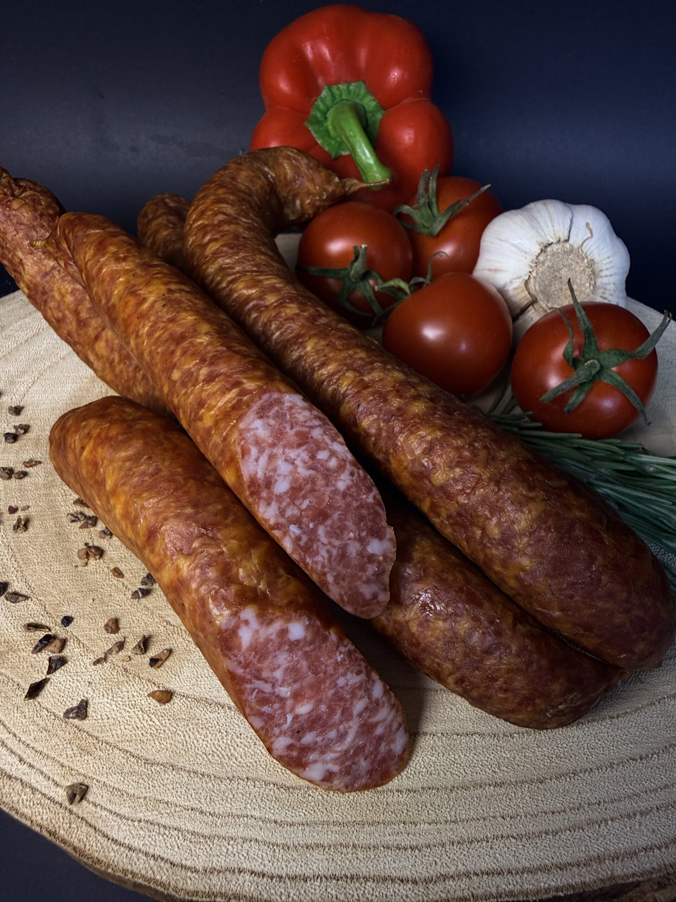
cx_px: 338
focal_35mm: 24
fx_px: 625
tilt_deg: -45.4
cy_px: 451
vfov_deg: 71.6
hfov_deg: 56.8
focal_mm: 2.22
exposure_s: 1/99
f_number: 2.2
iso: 100
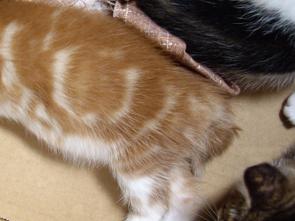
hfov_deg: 26.0
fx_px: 622
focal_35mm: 73
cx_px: 44
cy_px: 118
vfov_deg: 20.2
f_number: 2.8
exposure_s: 1/60
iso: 400
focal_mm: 7.9
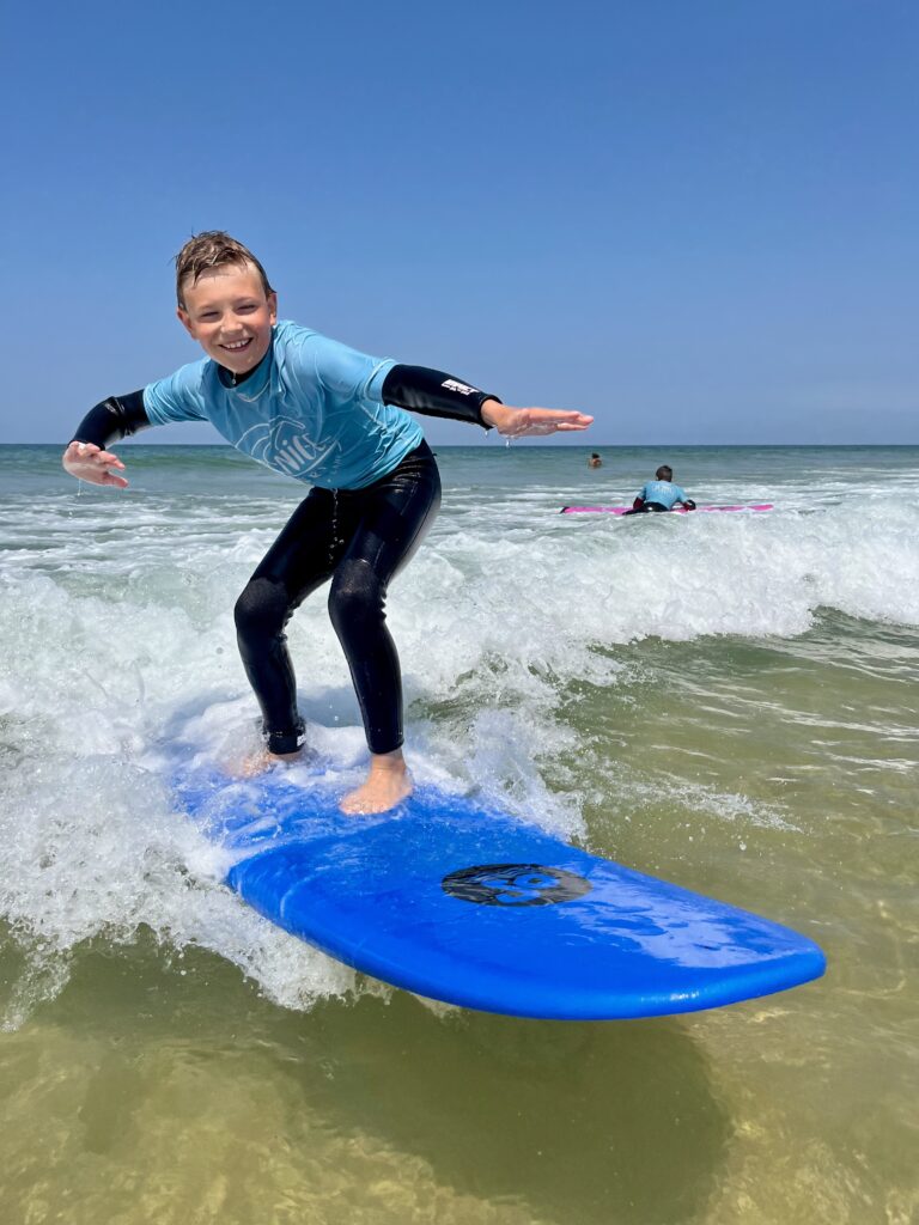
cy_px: 612
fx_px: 920
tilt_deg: -13.1
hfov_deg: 53.1
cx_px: 460
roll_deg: -1.3
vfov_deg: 67.3
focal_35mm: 26
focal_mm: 5.1
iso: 50
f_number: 1.6
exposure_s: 1/6494
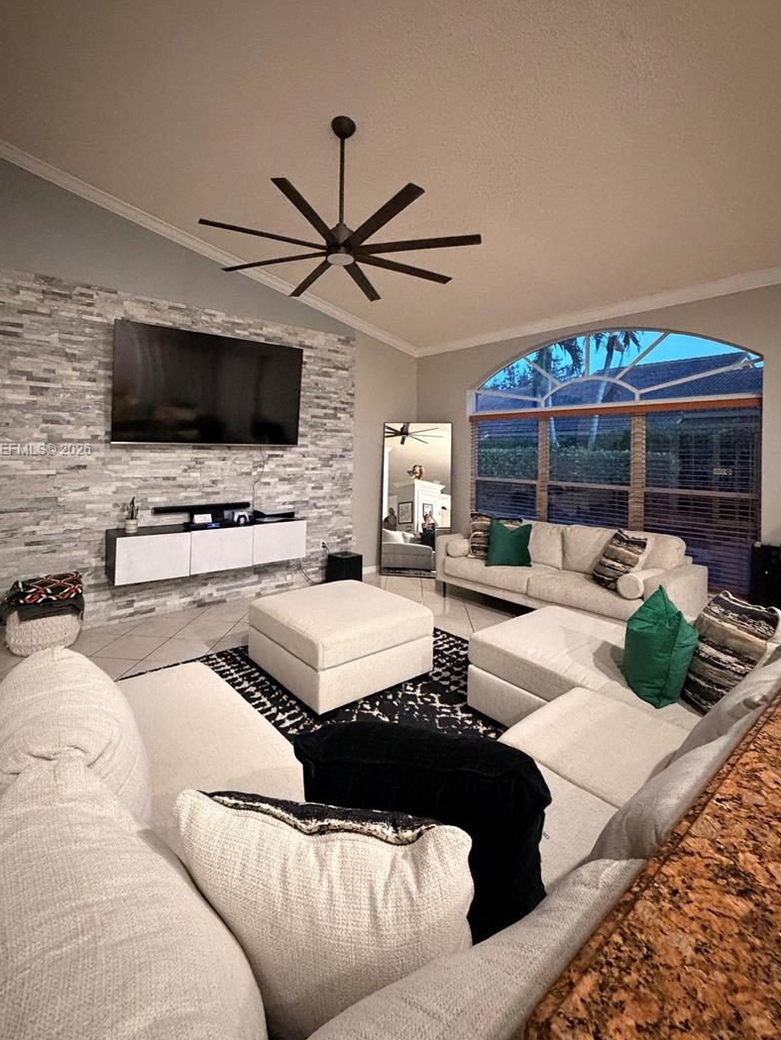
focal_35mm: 16
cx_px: 354
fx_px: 481
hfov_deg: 77.9
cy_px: 451
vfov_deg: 93.9
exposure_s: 1/40
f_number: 2.2
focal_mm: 2.22
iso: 1250
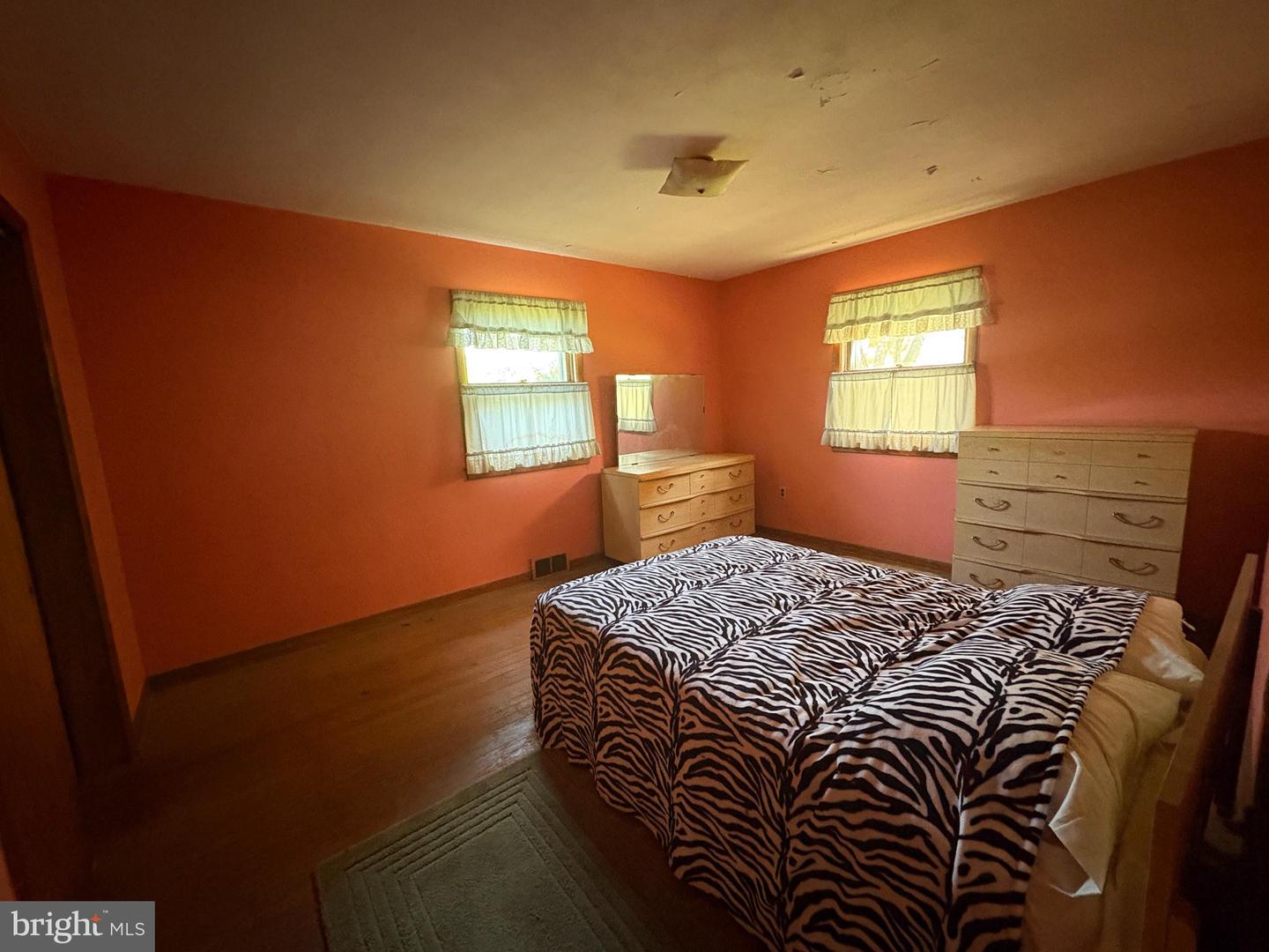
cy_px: 476
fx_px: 513
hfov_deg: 102.1
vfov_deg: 85.7
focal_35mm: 14
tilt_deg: -8.6
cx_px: 634
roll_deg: +3.3
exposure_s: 1/60
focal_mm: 2.22
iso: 800
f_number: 2.2
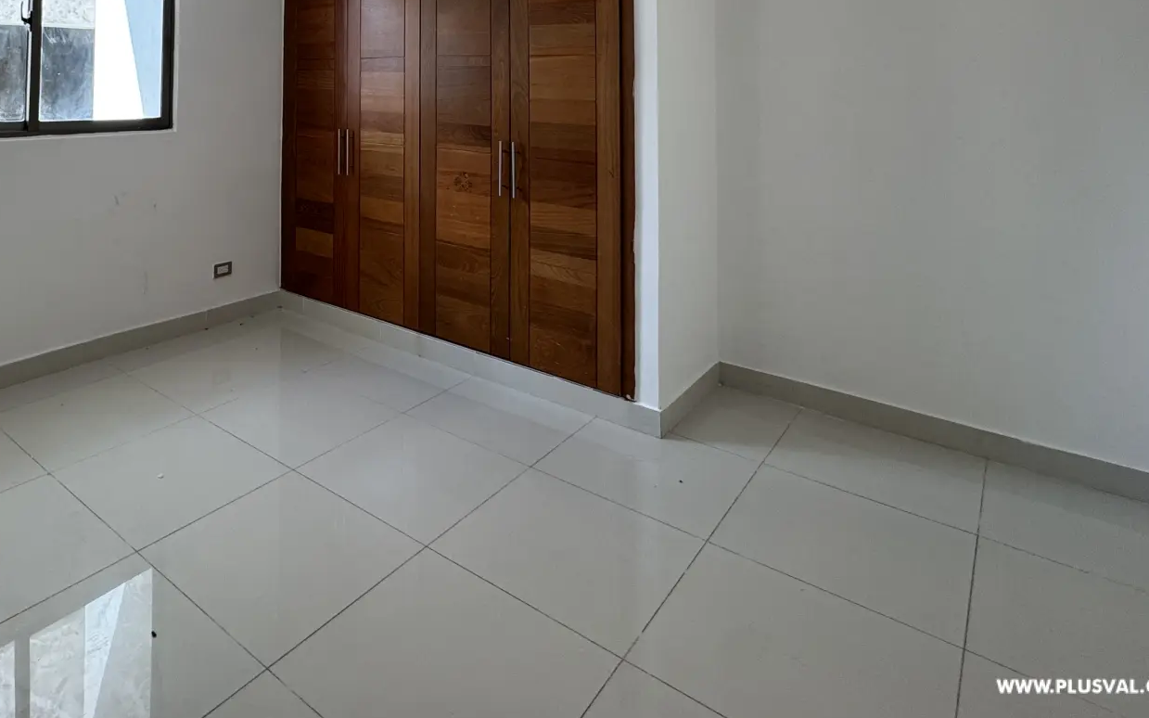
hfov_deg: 74.5
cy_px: 57
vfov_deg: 47.0
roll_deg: -0.7
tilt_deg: +2.3
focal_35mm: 23
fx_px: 720
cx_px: 372
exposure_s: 1/120
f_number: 2.2
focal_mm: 2.22
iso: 80
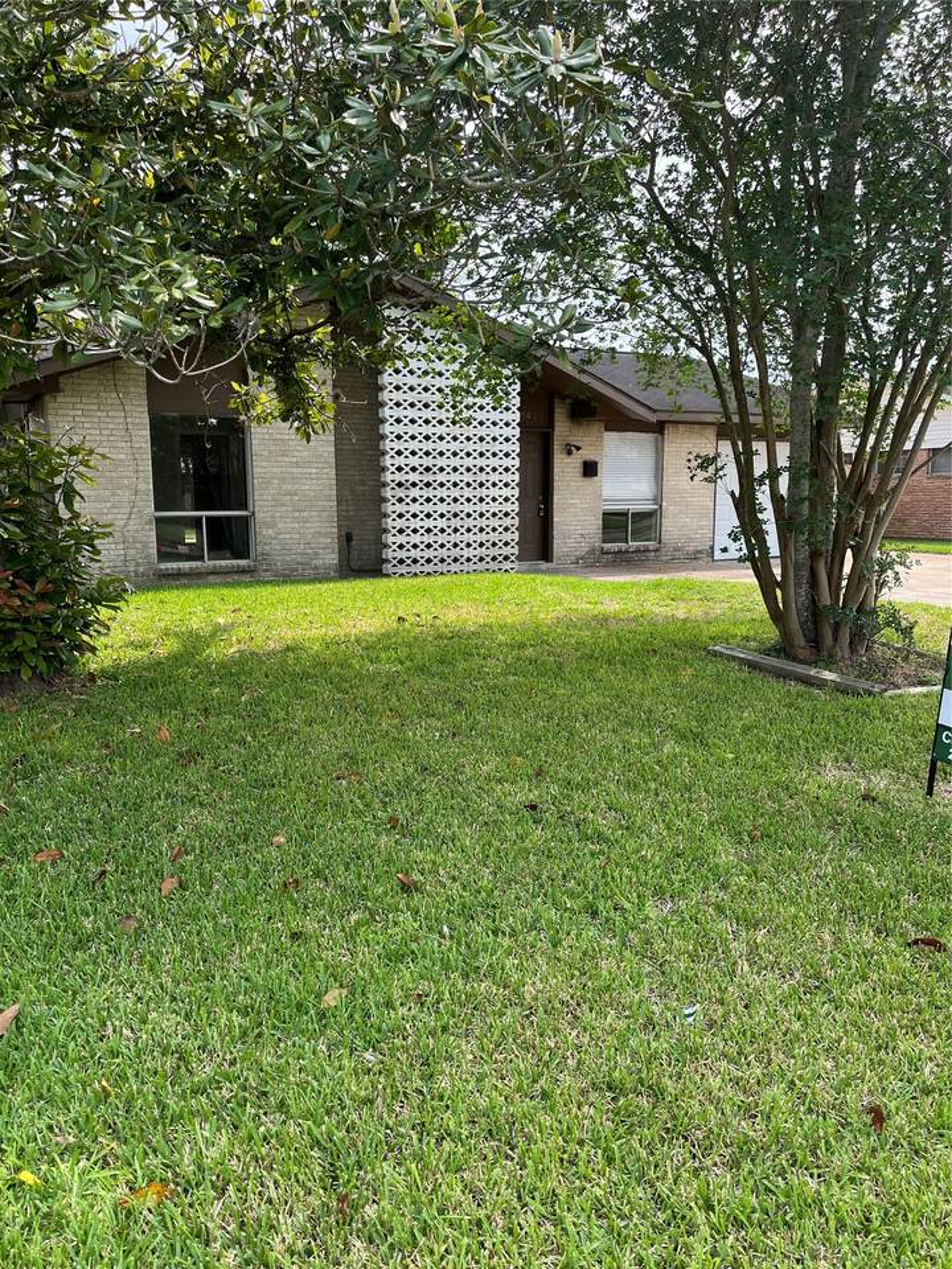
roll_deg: +1.8
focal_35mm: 26
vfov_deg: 67.3
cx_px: 476
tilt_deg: -7.3
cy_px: 634
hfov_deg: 53.1
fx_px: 953
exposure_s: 1/1266
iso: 50
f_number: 1.6
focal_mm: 5.1
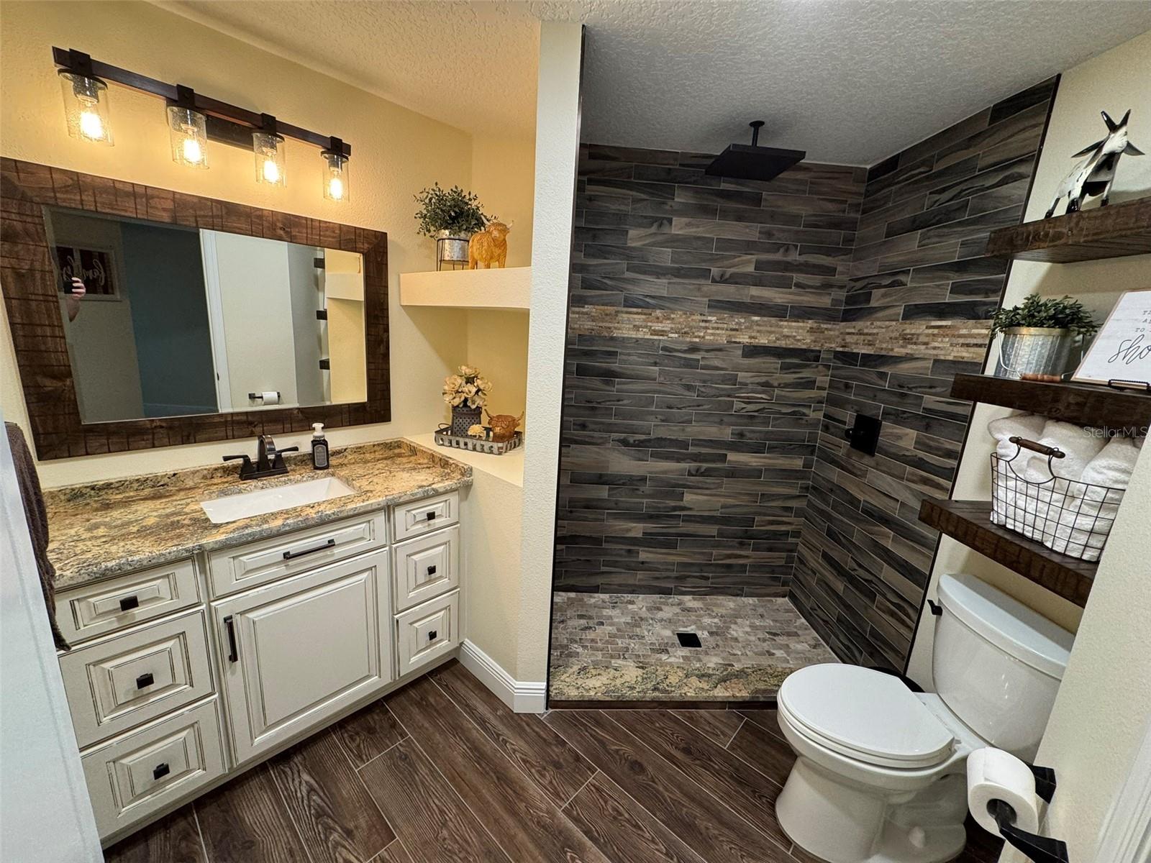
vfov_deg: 85.7
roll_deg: -3.4
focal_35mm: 14
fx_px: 466
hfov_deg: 102.1
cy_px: 432
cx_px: 576
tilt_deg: -13.3
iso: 160
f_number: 2.2
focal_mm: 2.22
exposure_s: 1/60
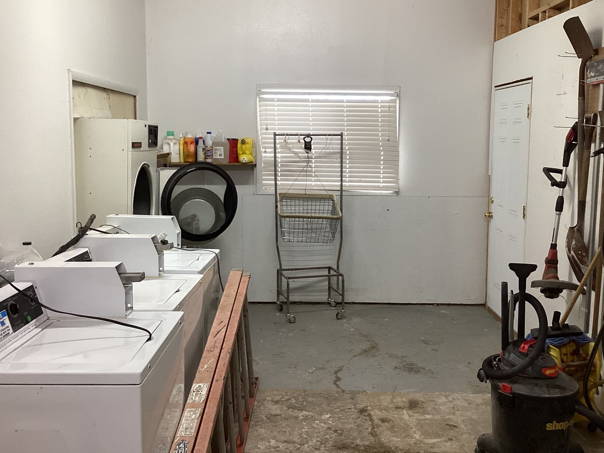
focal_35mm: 36
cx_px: 301
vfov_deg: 39.6
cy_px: 193
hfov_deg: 51.4
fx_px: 628
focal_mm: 3.3
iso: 125
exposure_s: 1/60
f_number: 2.4
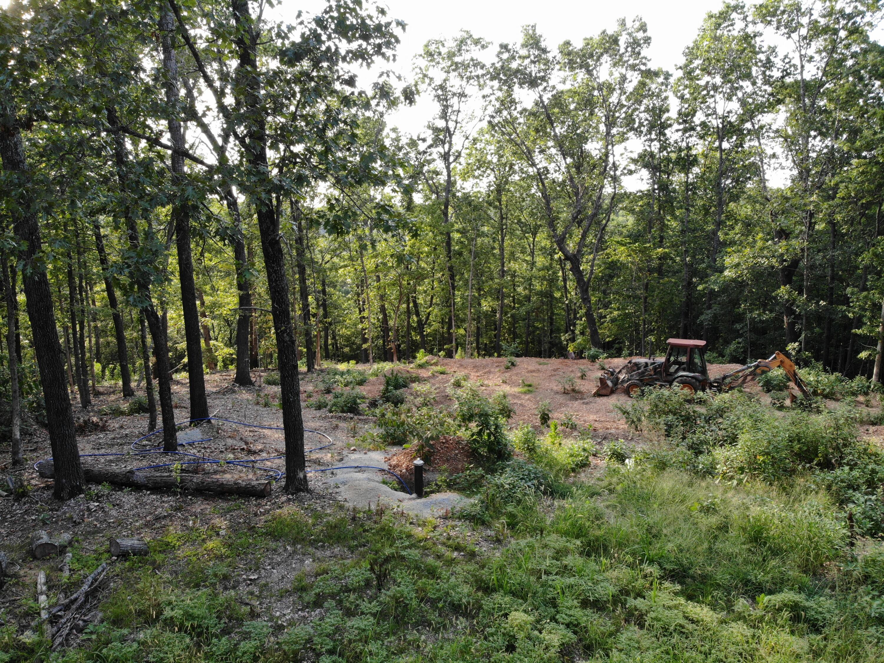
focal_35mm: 24
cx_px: 442
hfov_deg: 71.6
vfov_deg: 56.8
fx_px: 613
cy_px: 332
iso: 100
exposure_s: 1/88.6
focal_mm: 4.5
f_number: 2.8
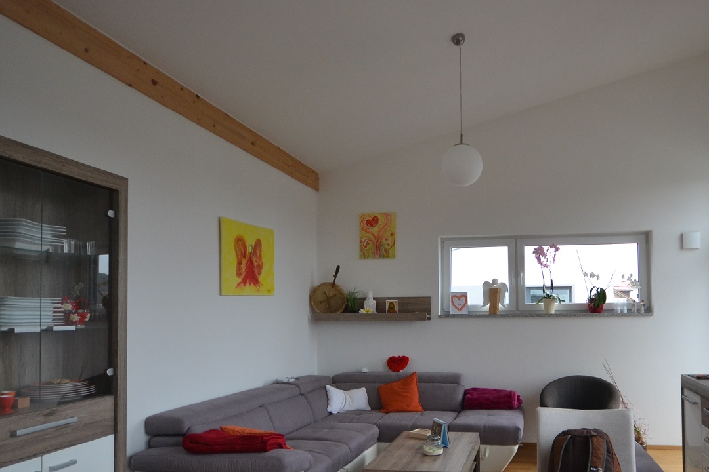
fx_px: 473
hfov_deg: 71.5
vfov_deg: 52.6
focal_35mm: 24
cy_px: 292
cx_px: 473
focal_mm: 10
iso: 560
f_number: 4
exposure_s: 1/60
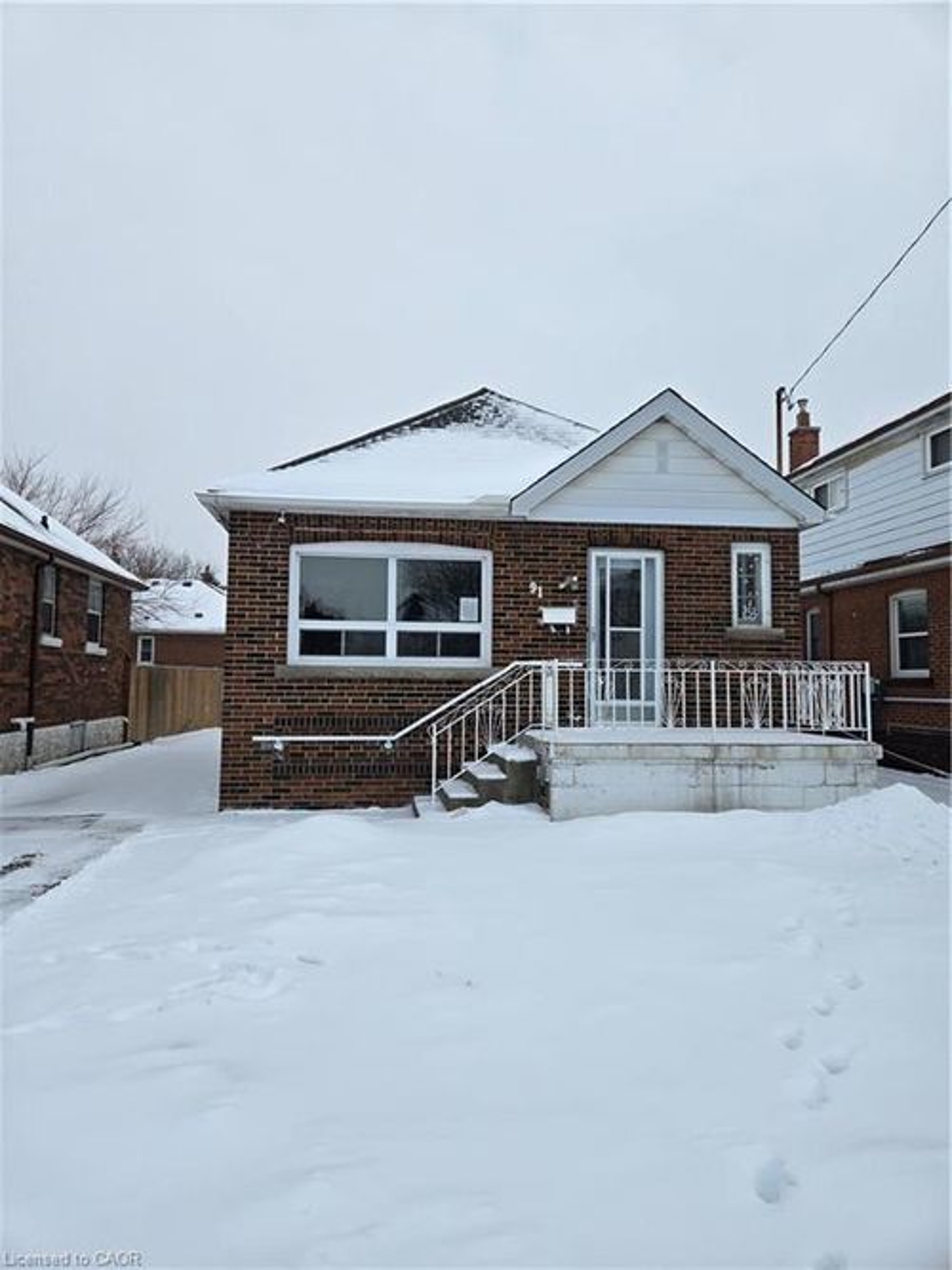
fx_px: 844
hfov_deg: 58.9
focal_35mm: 23
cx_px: 476
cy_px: 635
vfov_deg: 73.9
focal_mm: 5.4
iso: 25
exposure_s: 1/1794
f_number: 1.8
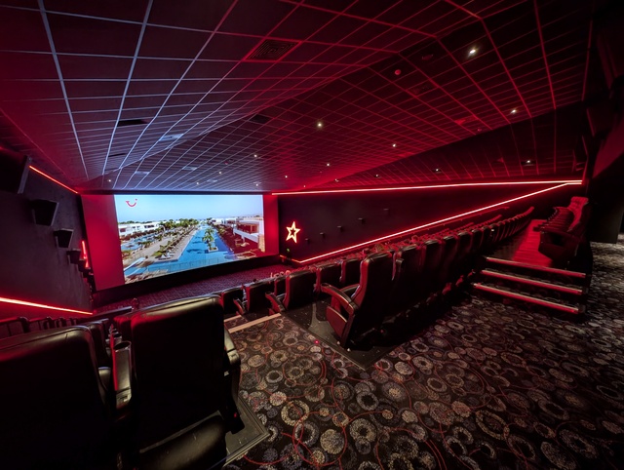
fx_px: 217
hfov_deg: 110.5
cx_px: 312
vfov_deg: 94.6
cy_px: 235
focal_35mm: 12
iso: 391
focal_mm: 2.23
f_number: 1.95
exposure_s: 1/23.8
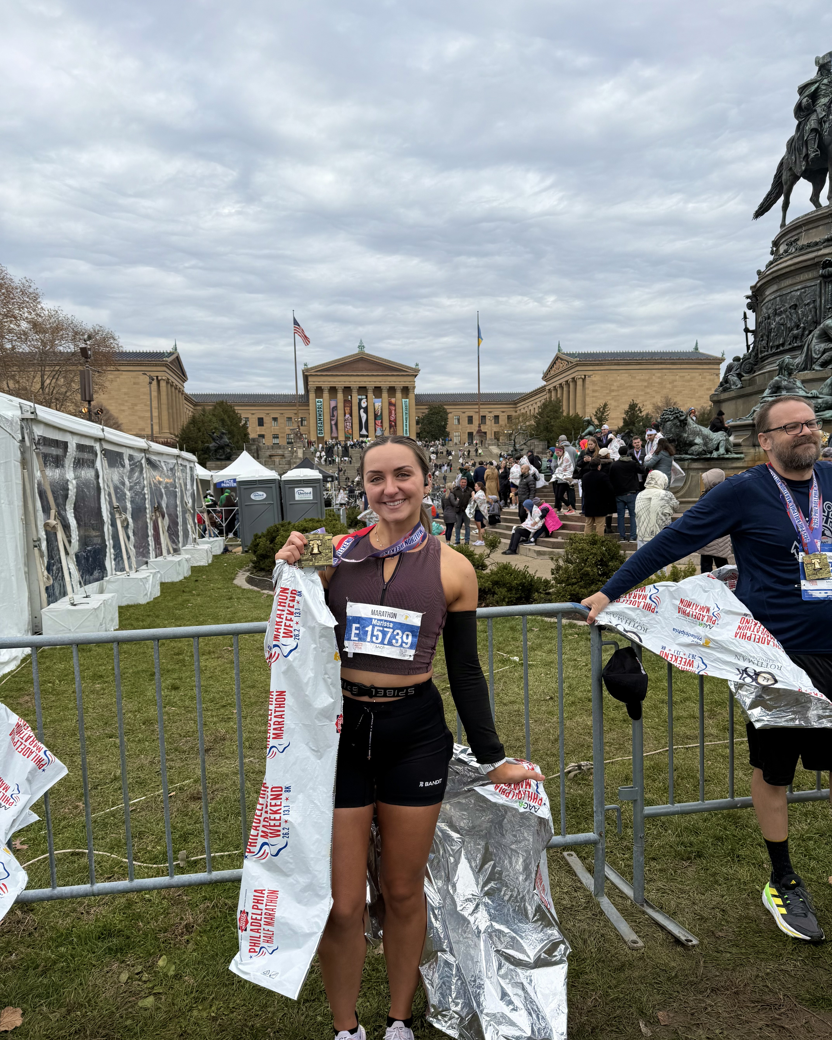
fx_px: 769
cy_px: 538
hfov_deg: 56.8
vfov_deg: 68.1
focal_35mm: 25
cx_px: 416
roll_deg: +1.2
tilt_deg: -3.0
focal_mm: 6.76
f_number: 1.78
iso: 80
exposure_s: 1/1653
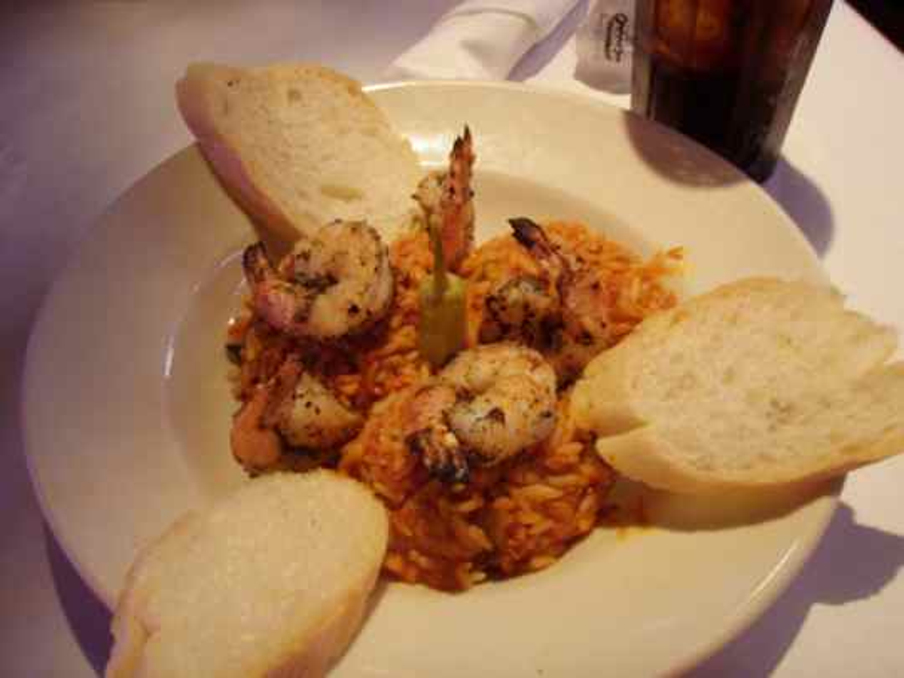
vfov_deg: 37.7
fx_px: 992
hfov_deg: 49.0
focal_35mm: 38
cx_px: 452
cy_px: 339
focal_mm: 6.7
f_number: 3.5
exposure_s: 1/2.5
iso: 100
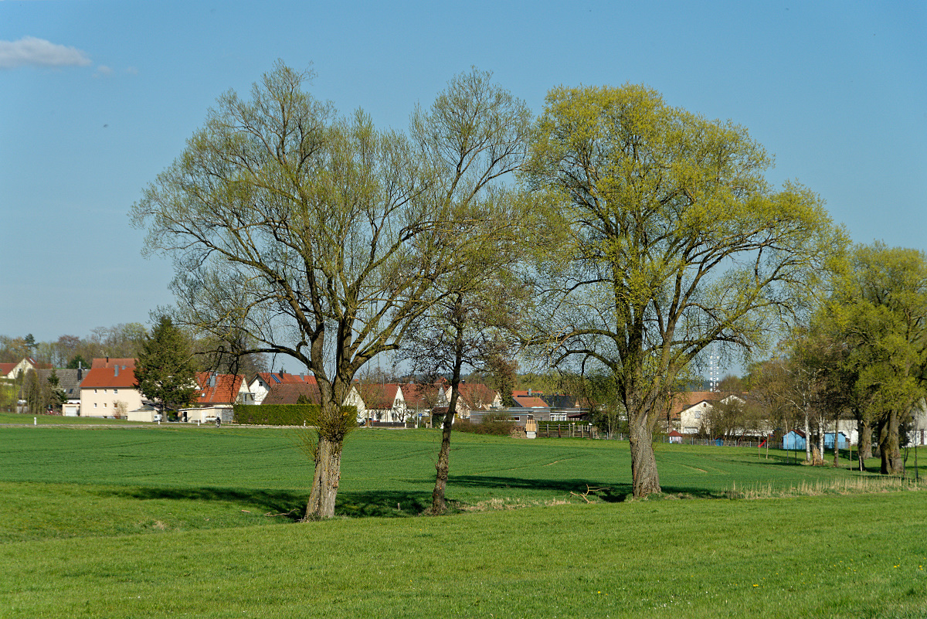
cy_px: 310
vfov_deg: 11.8
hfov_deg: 17.6
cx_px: 464
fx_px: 2988
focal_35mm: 116
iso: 500
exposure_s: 1/640
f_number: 11
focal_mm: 116
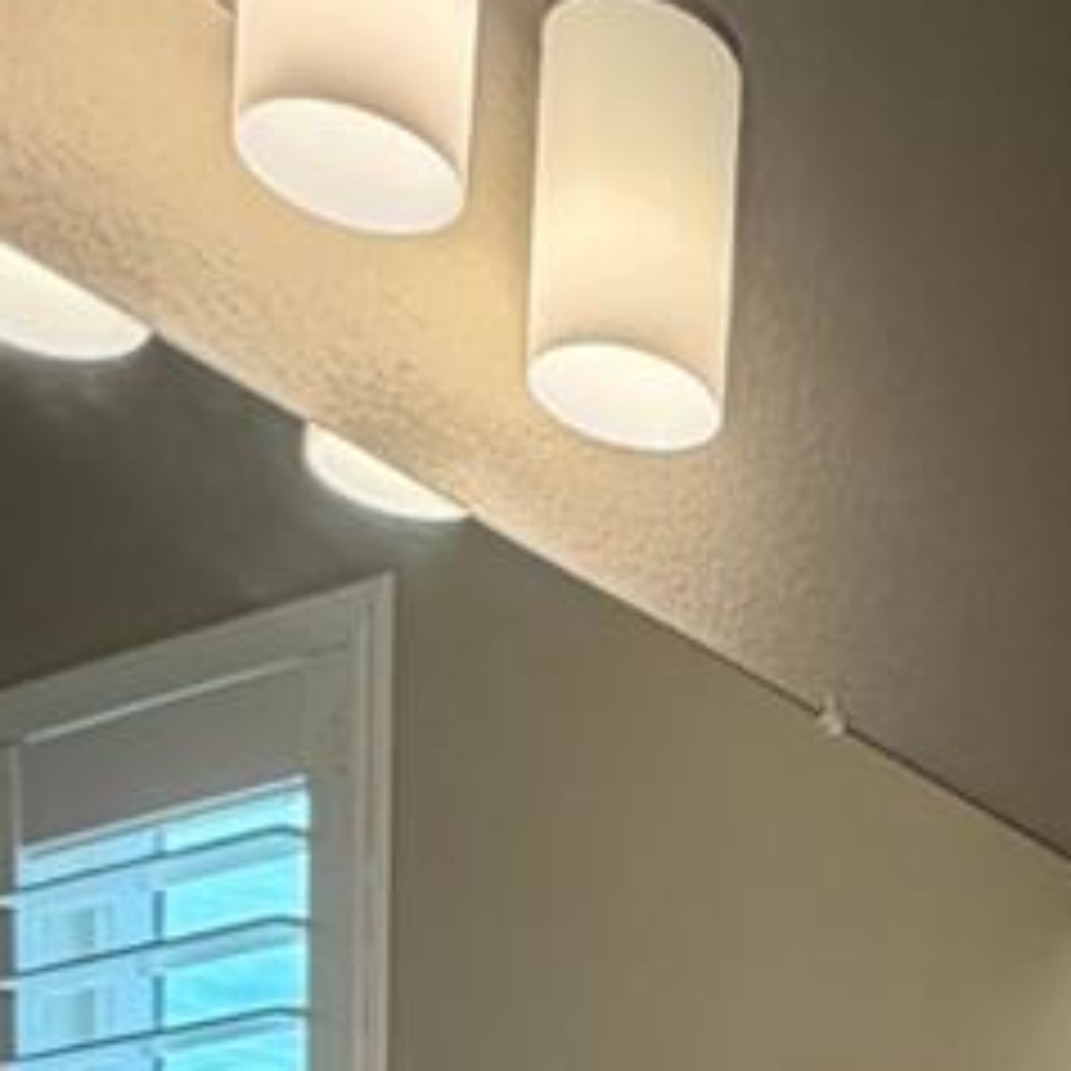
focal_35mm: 78
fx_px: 2730
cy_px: 2176
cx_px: 1258
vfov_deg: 16.5
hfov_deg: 20.8
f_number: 2.2
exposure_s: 1/120
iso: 100
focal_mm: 2.22
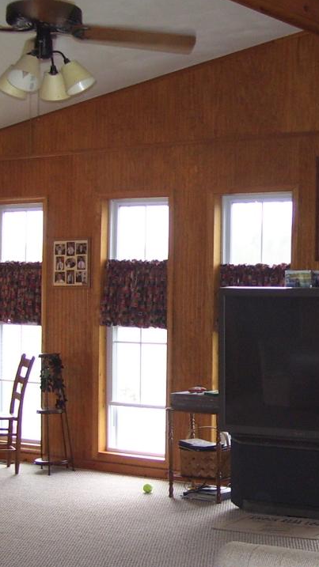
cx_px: 353
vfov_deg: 30.1
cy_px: 338
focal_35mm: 70
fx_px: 1053
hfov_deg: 16.7
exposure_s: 1/60
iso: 125
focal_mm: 6
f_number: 2.7
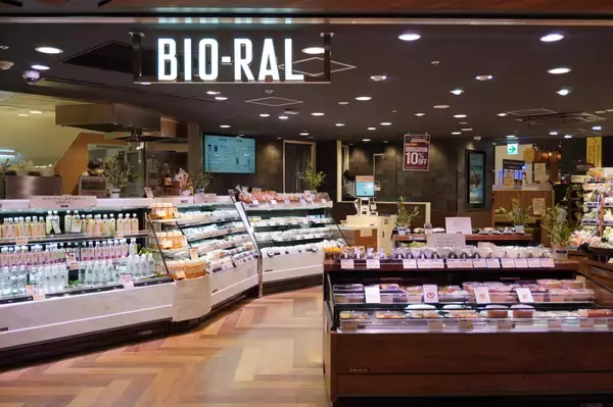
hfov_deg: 55.1
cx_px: 306
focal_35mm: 34
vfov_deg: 38.3
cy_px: 204
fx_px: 587
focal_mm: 23
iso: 160
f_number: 4
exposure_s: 1/60
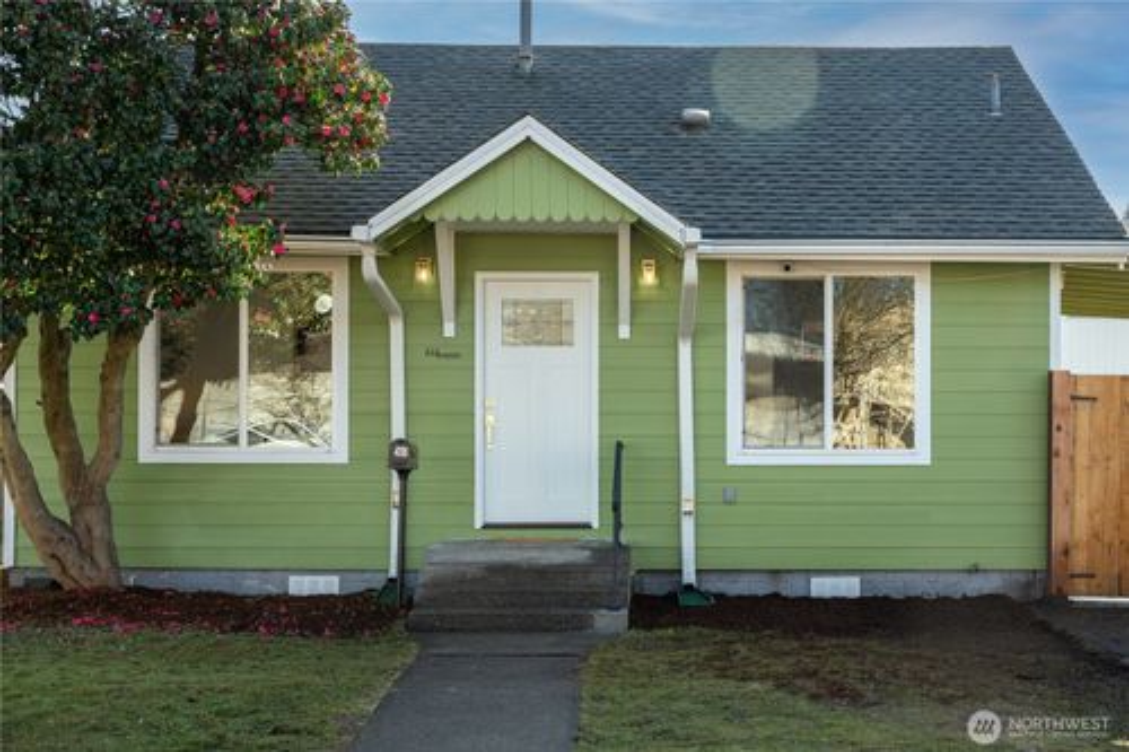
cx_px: 564
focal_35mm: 51
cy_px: 376
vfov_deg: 26.5
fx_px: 1599
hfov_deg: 38.9
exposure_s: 1/80
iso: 100
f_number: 6.3
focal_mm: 51
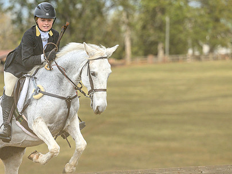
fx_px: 2277
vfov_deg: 4.4
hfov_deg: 5.8
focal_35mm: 340
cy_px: 146
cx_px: -1
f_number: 3.5
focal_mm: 135
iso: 400
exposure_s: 1/1000
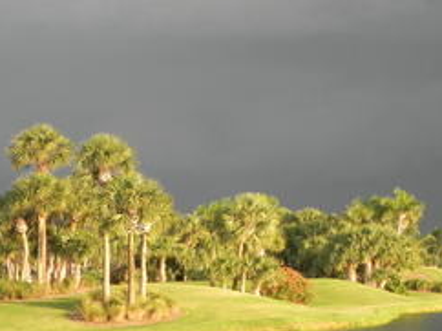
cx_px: 201
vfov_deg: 11.9
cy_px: 201
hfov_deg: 15.9
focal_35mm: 124
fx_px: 1582
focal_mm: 13.4
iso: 160
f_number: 4.5
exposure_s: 1/180
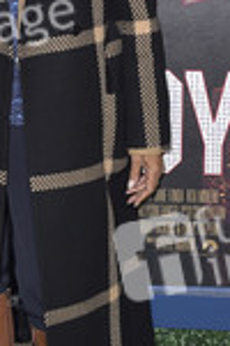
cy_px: 131
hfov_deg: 10.3
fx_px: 1274
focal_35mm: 133
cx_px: 24
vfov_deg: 15.4
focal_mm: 50
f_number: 6.3
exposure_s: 1/250
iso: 400
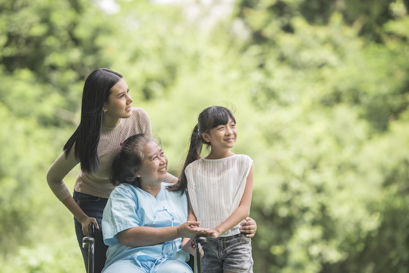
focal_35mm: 165
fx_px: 1875
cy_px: 136
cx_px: 204
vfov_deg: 8.3
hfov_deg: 12.4
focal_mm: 165
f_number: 2.8
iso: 250
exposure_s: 1/500
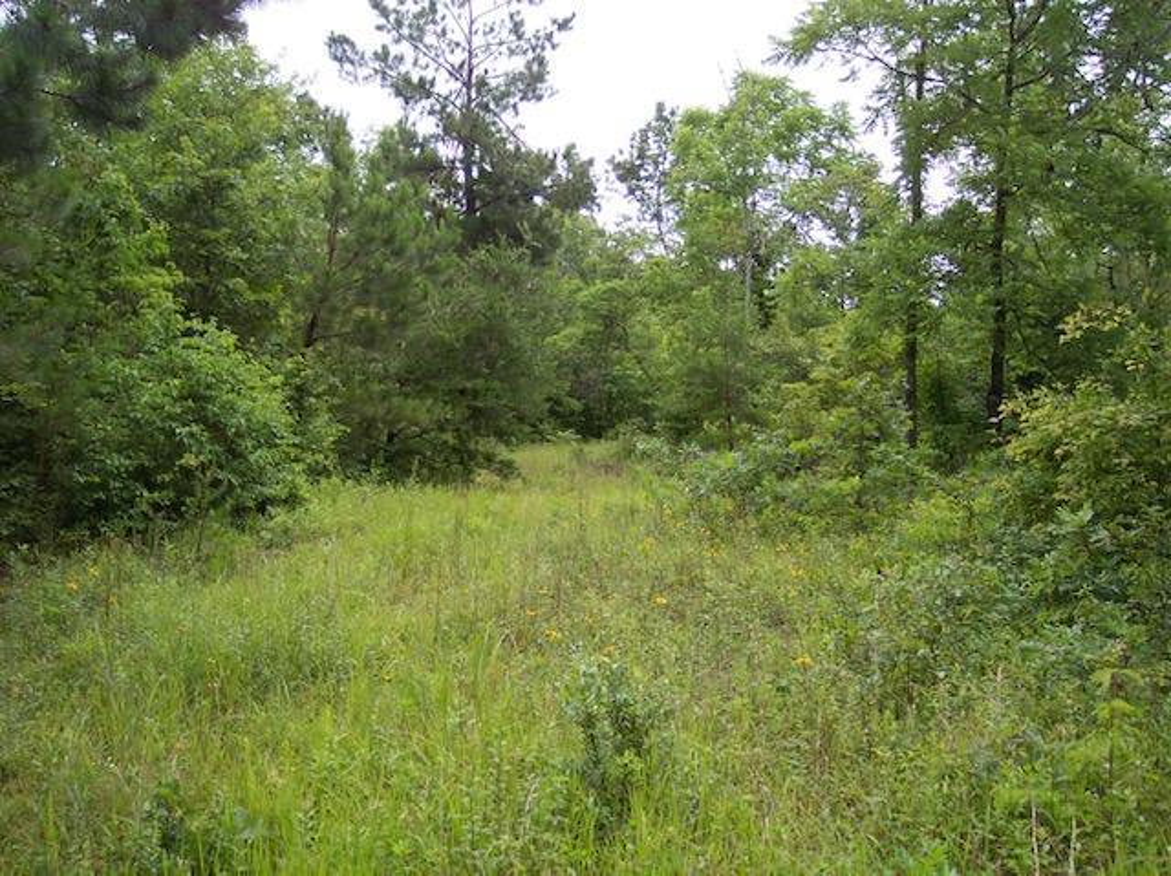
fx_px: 1285
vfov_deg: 37.7
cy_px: 438
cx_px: 586
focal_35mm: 38
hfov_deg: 49.0
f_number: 2.8
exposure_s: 1/350
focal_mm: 8
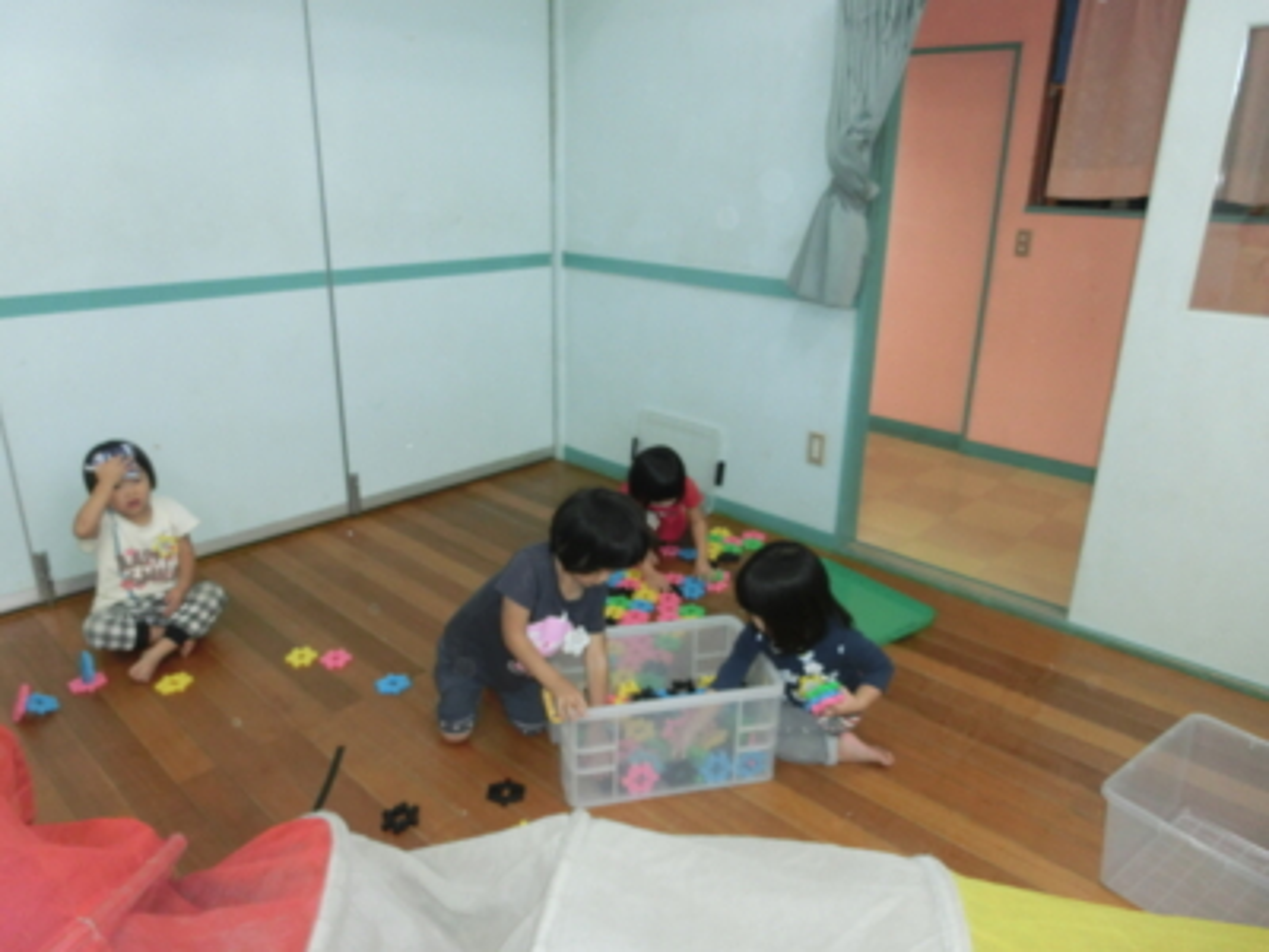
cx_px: 634
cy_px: 476
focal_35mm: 24
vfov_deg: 56.8
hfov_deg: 71.6
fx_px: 880
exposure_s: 1/80
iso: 400
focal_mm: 4.24
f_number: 3
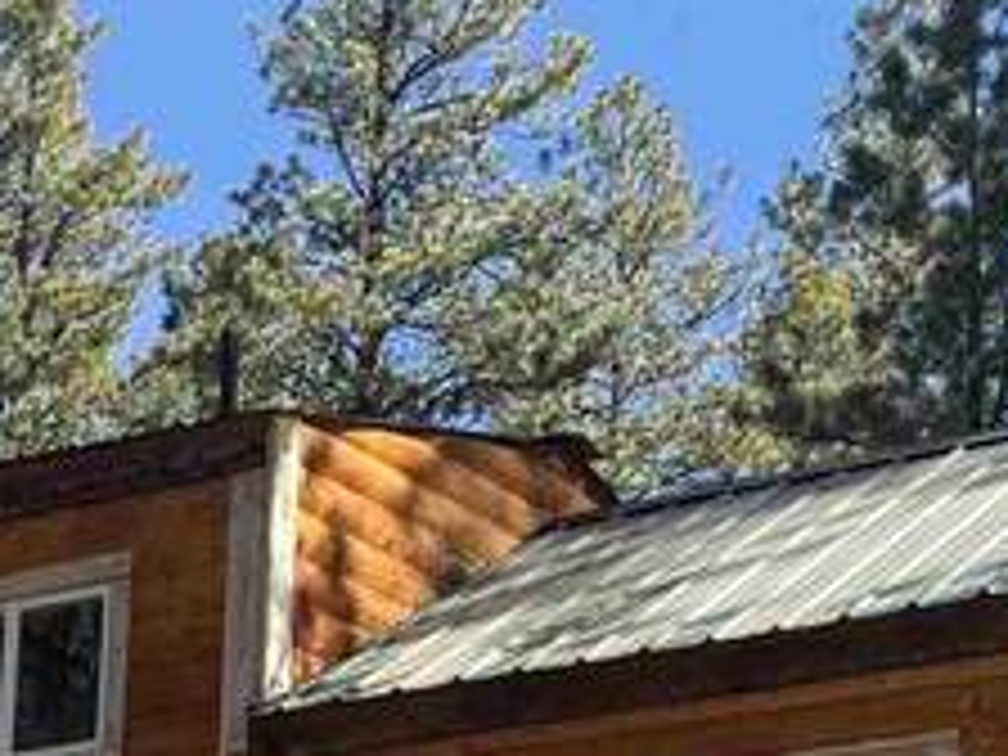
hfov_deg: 14.4
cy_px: 1044
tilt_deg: +12.2
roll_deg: -1.6
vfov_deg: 10.5
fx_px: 3989
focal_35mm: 137
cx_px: 418
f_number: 1.78
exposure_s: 1/1689
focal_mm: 6.76
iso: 80
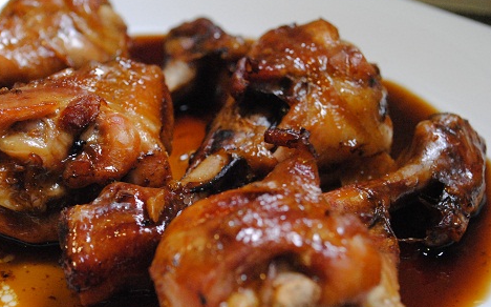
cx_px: 184
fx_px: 918
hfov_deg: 29.8
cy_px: 161
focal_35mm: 69
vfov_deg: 18.9
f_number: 5.6
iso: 1600
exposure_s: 1/25
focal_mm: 35
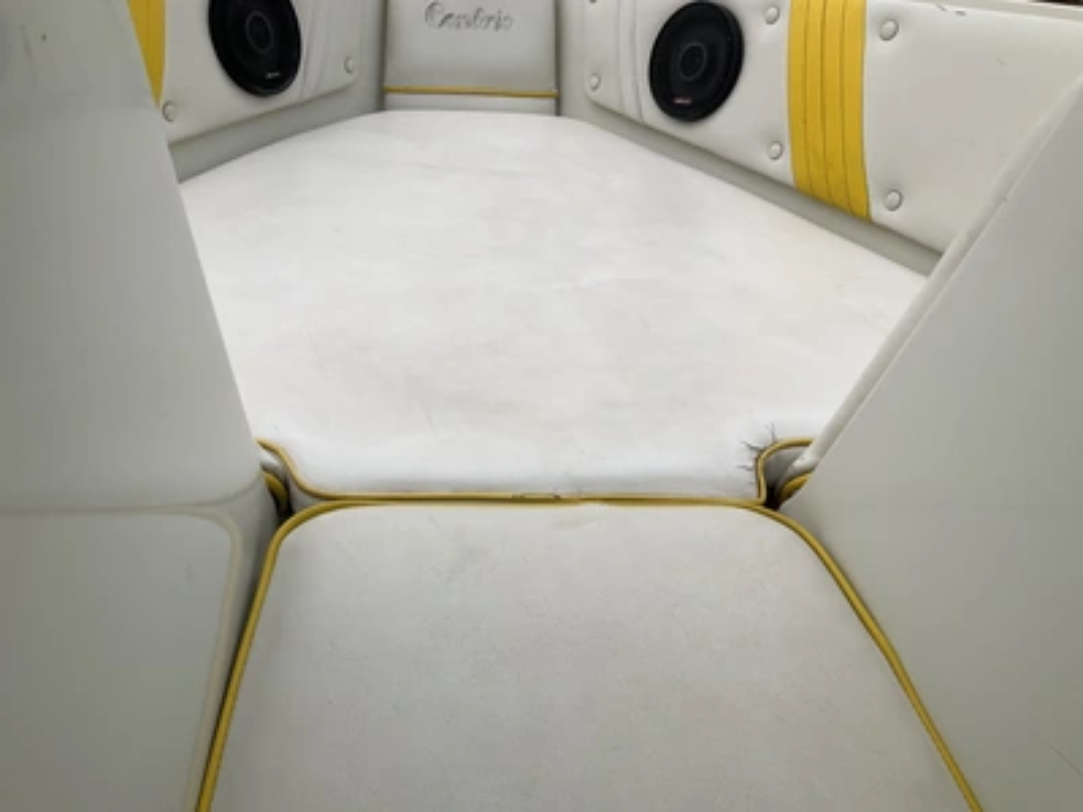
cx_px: 542
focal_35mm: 29
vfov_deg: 48.2
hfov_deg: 61.7
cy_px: 406
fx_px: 907
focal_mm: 3
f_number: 1.8
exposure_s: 1/2667
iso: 25
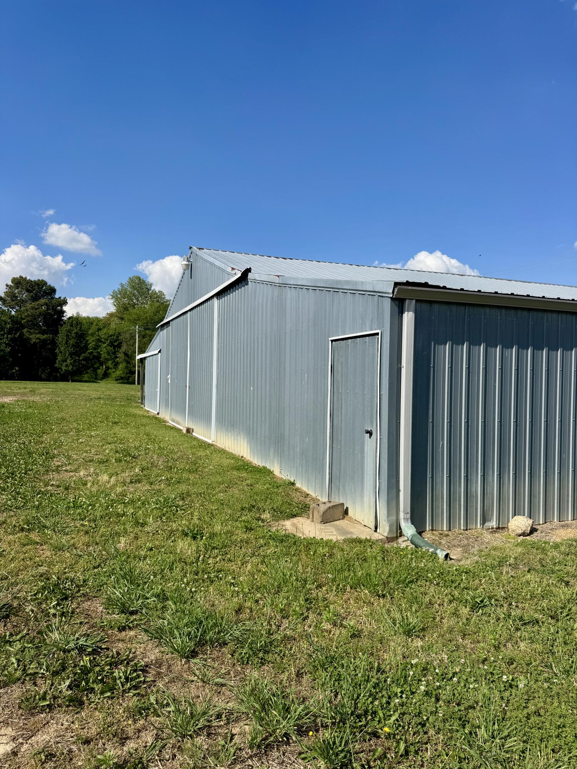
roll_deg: -0.6
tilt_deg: -1.1
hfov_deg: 56.8
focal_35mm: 24
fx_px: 533
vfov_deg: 71.6
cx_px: 288
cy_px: 384
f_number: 1.78
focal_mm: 6.76
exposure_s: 1/5814
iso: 80
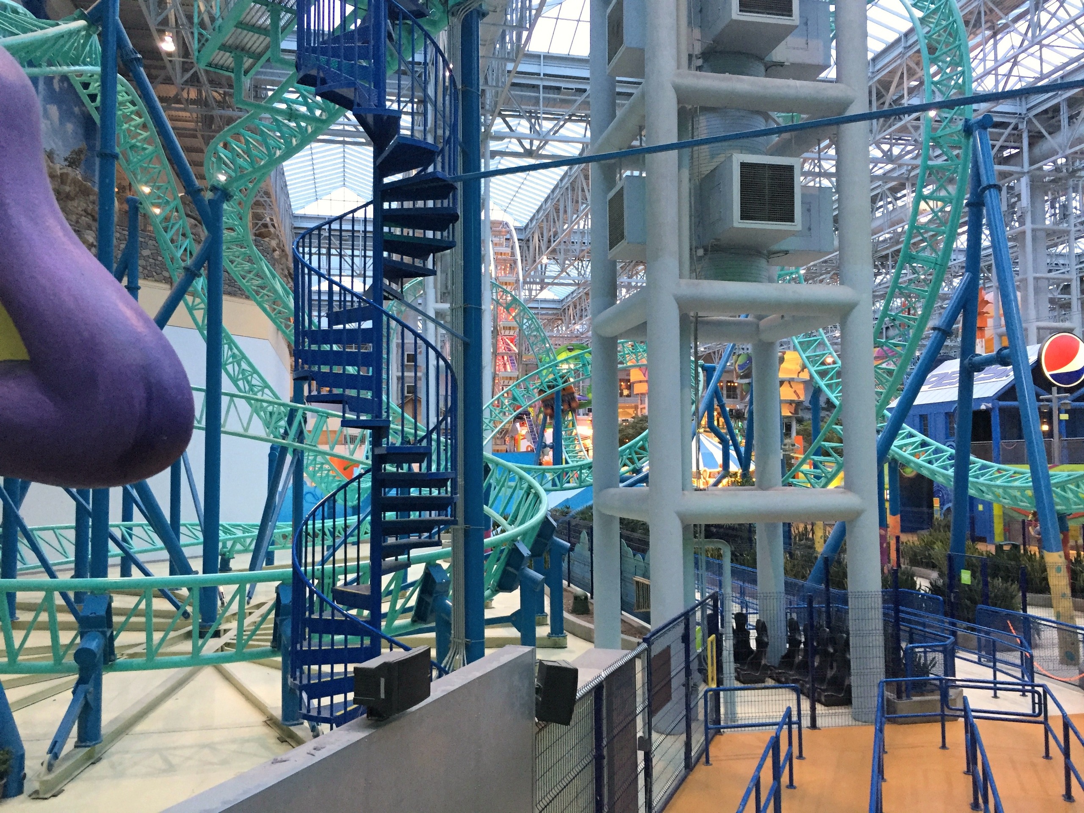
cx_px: 542
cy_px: 406
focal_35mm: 29
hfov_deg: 61.7
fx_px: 908
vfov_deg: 48.2
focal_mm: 4.15
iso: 160
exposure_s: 1/30
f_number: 2.2
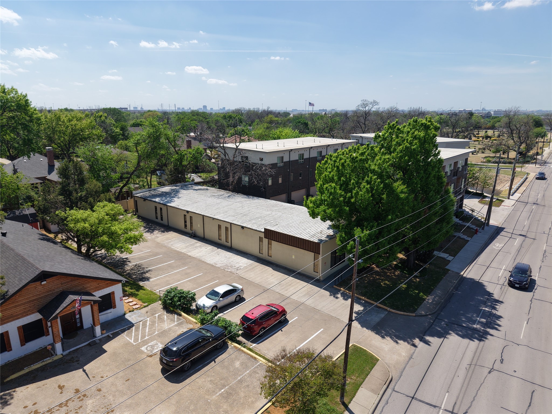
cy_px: 207
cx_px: 276
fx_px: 383
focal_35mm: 24
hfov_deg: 71.6
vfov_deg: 56.8
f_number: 1.8
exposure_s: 1/5000
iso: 190
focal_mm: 8.67
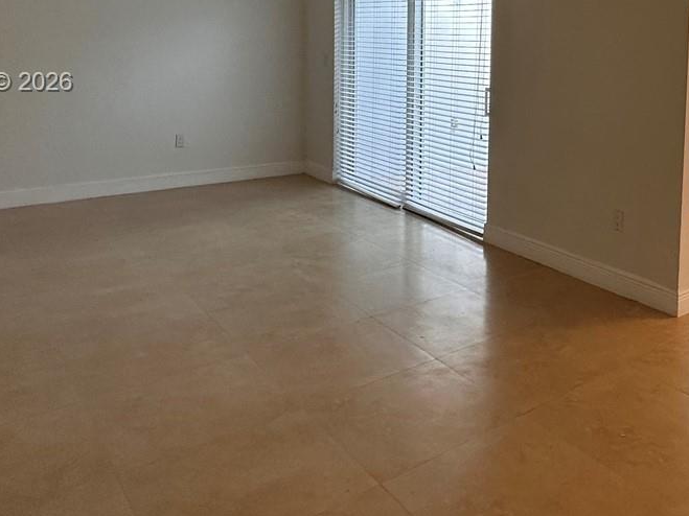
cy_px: 84
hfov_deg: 49.6
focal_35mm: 34
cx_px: 583
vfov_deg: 39.7
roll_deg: -1.6
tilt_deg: -4.3
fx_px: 677
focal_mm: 2.22
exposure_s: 1/120
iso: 125
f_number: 2.2
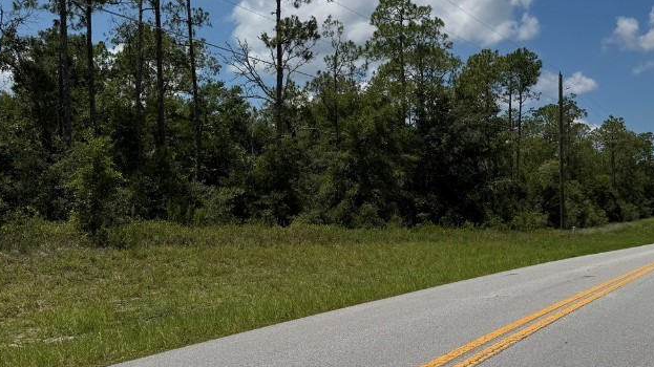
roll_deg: -2.6
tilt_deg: -1.5
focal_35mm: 43
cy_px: 199
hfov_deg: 47.4
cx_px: 323
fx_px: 745
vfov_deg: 27.7
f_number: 1.78
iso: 80
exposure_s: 1/7937
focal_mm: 6.76
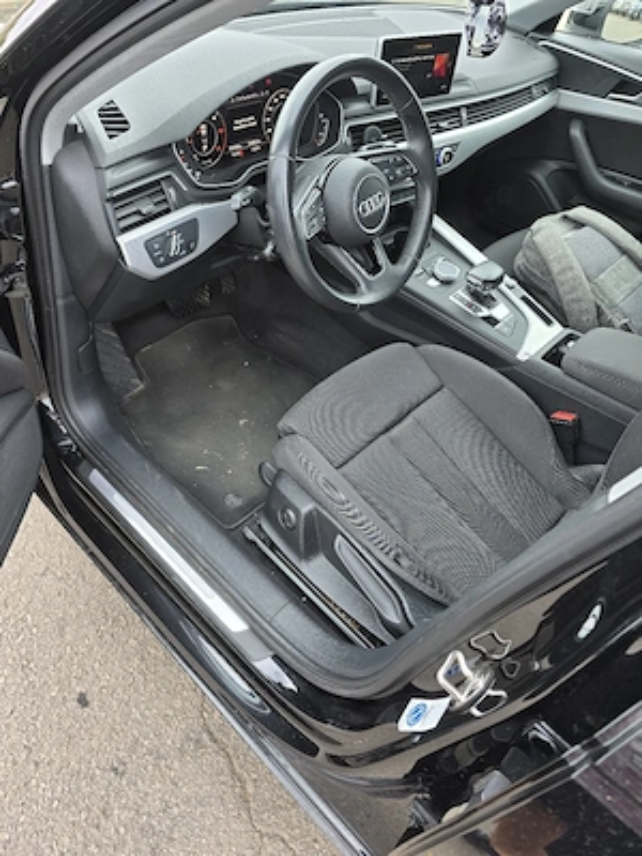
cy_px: 428
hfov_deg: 58.9
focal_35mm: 23
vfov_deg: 73.9
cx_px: 321
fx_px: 569
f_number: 1.7
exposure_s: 1/182
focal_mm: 6.3
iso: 50
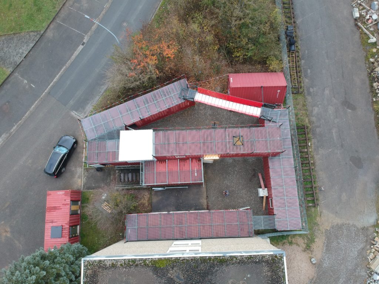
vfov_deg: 54.9
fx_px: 274
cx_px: 190
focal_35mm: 25
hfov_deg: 69.4
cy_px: 142
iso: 200
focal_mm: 4.49
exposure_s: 1/25
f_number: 2.6
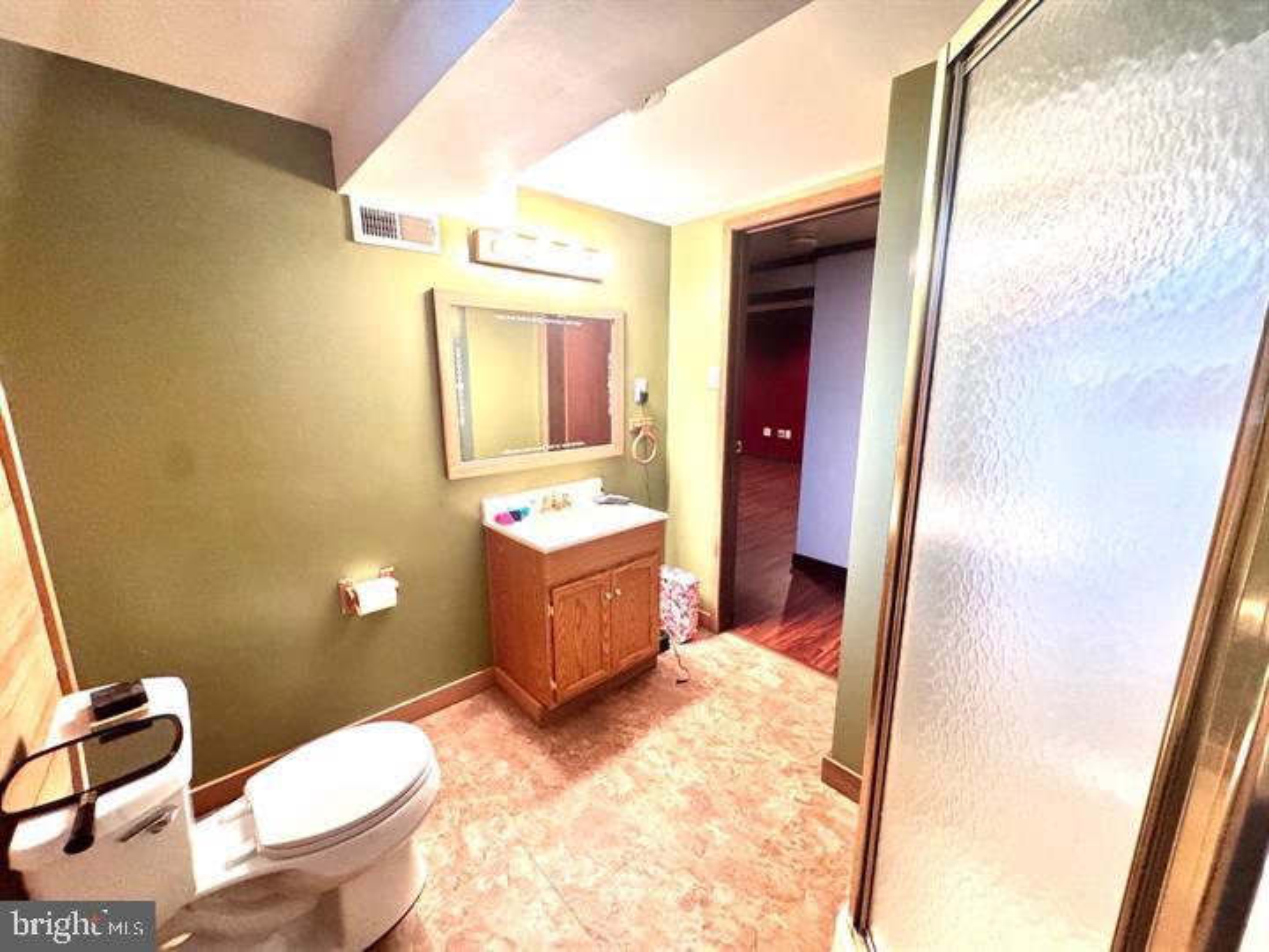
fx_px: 513
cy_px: 476
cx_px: 634
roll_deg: -0.4
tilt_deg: -13.0
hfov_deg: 102.1
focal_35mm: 14
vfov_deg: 85.7
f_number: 2.2
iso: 500
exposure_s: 1/60
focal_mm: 2.22
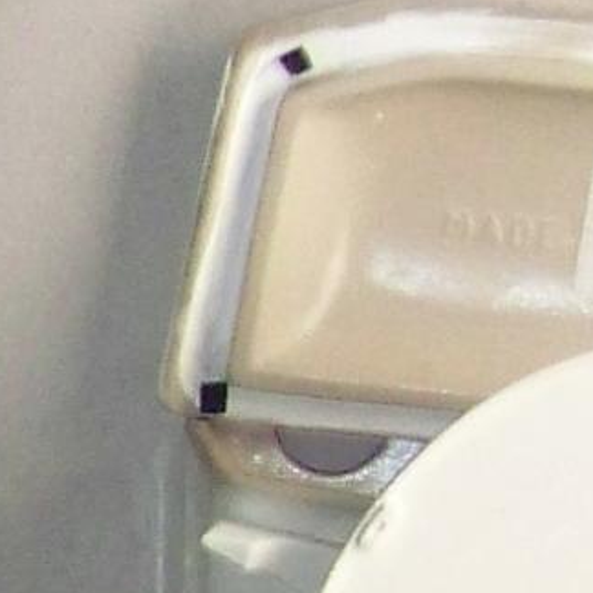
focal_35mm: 311
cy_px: 939
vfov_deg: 5.6
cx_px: -1318
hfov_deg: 5.3
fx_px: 6028
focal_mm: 6.3
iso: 200
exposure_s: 1/30
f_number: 2.8
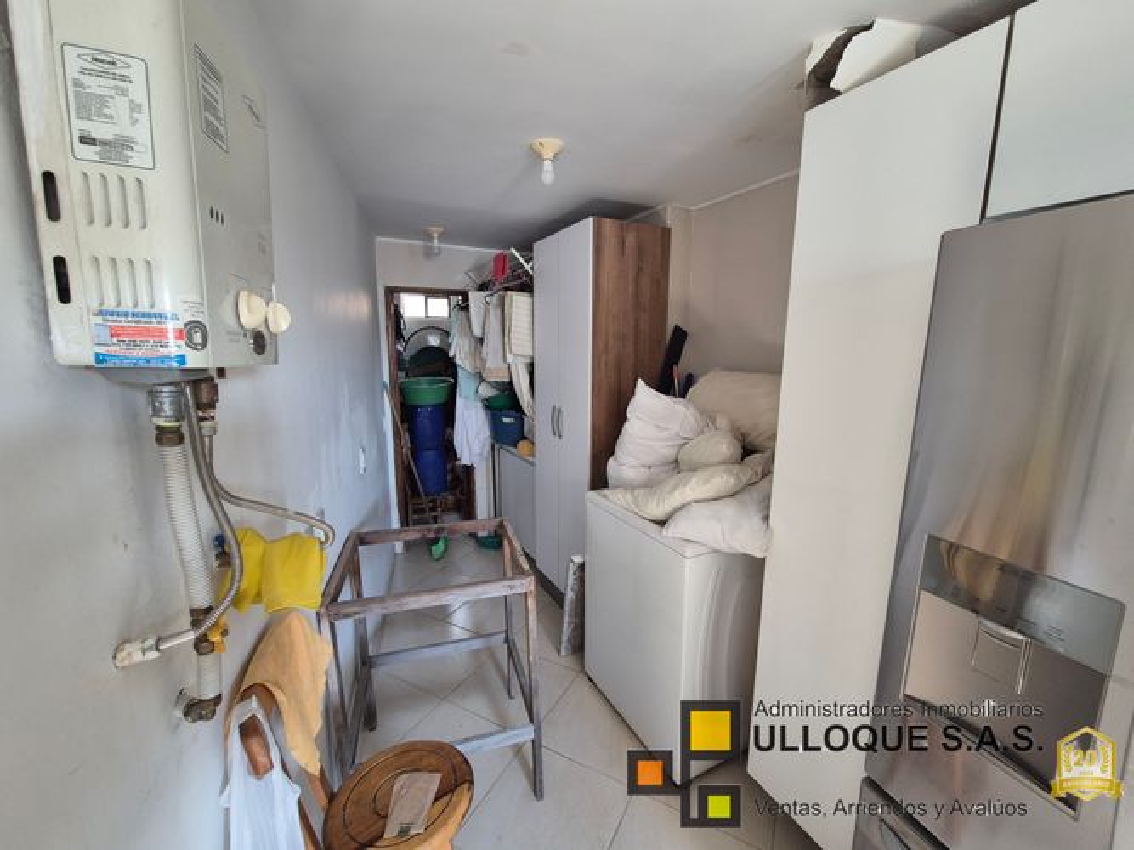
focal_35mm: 13
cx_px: 567
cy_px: 425
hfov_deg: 106.2
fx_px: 426
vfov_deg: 89.9
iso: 200
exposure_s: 1/60
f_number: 2.2
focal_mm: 2.2
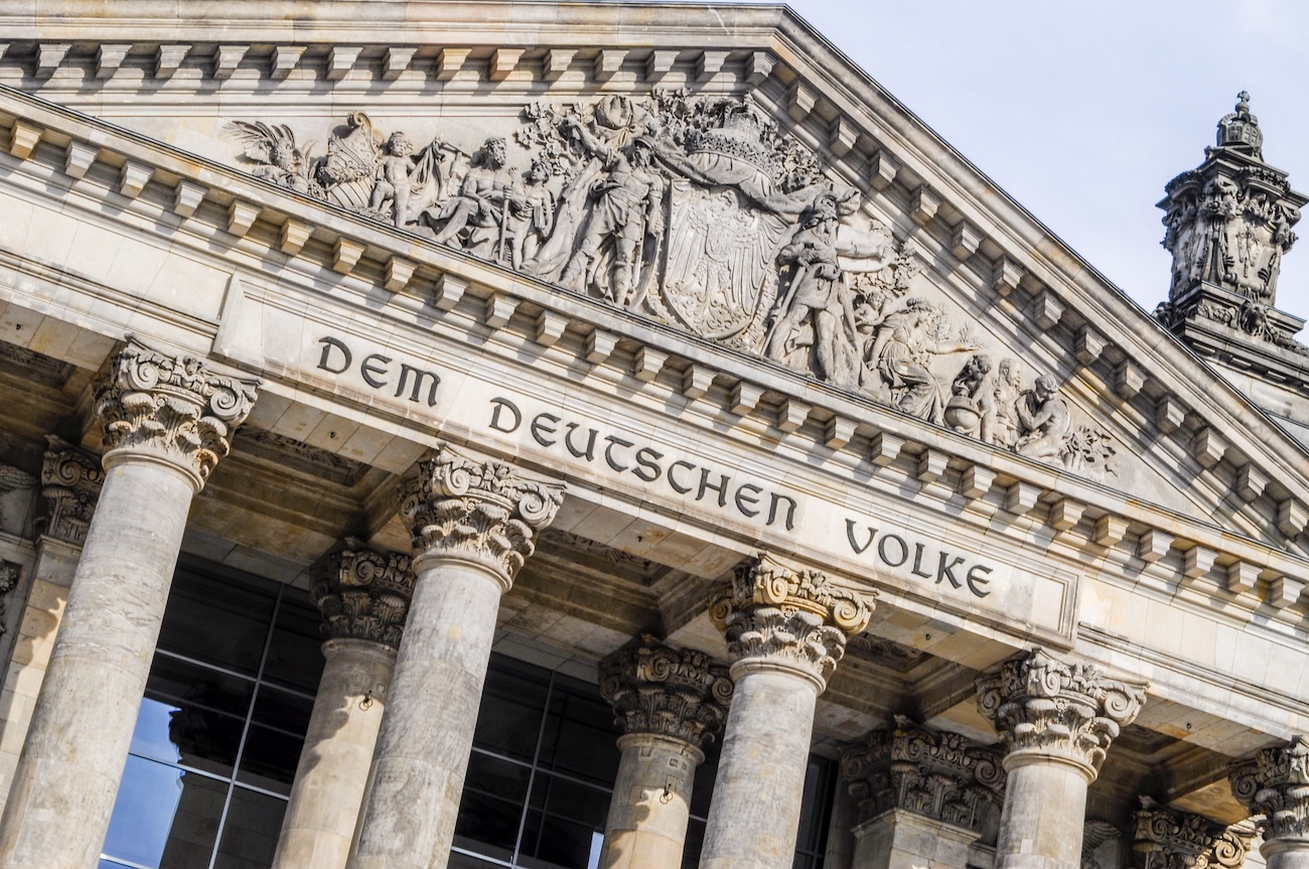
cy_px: 434
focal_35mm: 82
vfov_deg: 16.5
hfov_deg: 24.6
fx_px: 2996
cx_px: 654
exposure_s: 1/40
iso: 100
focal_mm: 55
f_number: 22
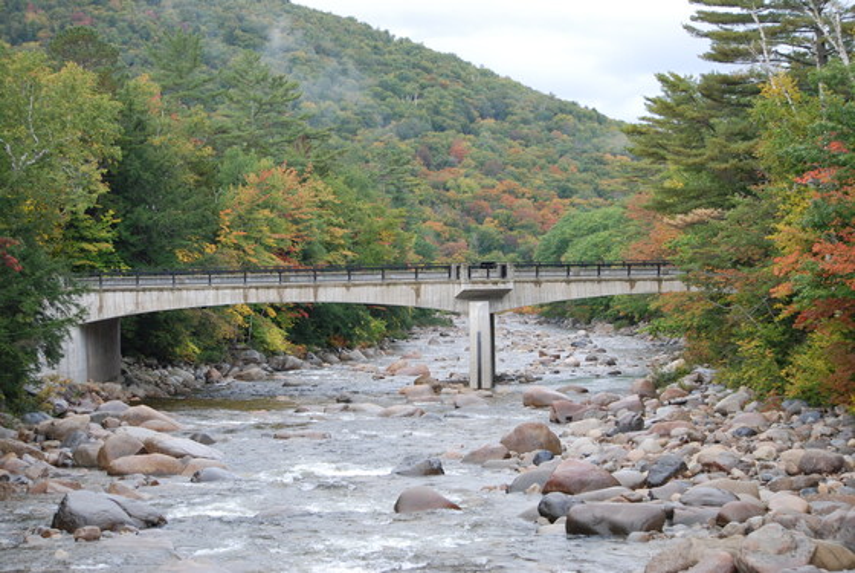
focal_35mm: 82
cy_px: 286
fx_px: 1962
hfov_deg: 24.6
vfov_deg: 16.6
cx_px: 428
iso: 200
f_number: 5.6
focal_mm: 55
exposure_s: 1/125
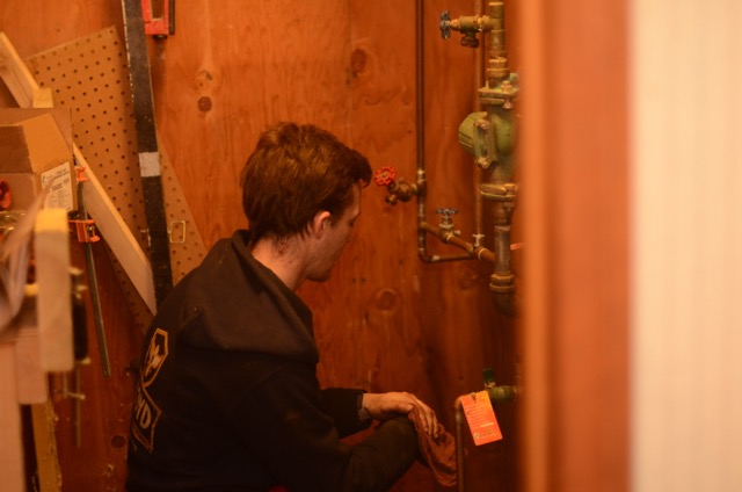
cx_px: 371
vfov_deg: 18.1
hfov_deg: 27.0
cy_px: 246
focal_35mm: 75
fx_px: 1543
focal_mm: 50
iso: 800
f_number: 1.4
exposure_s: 1/200
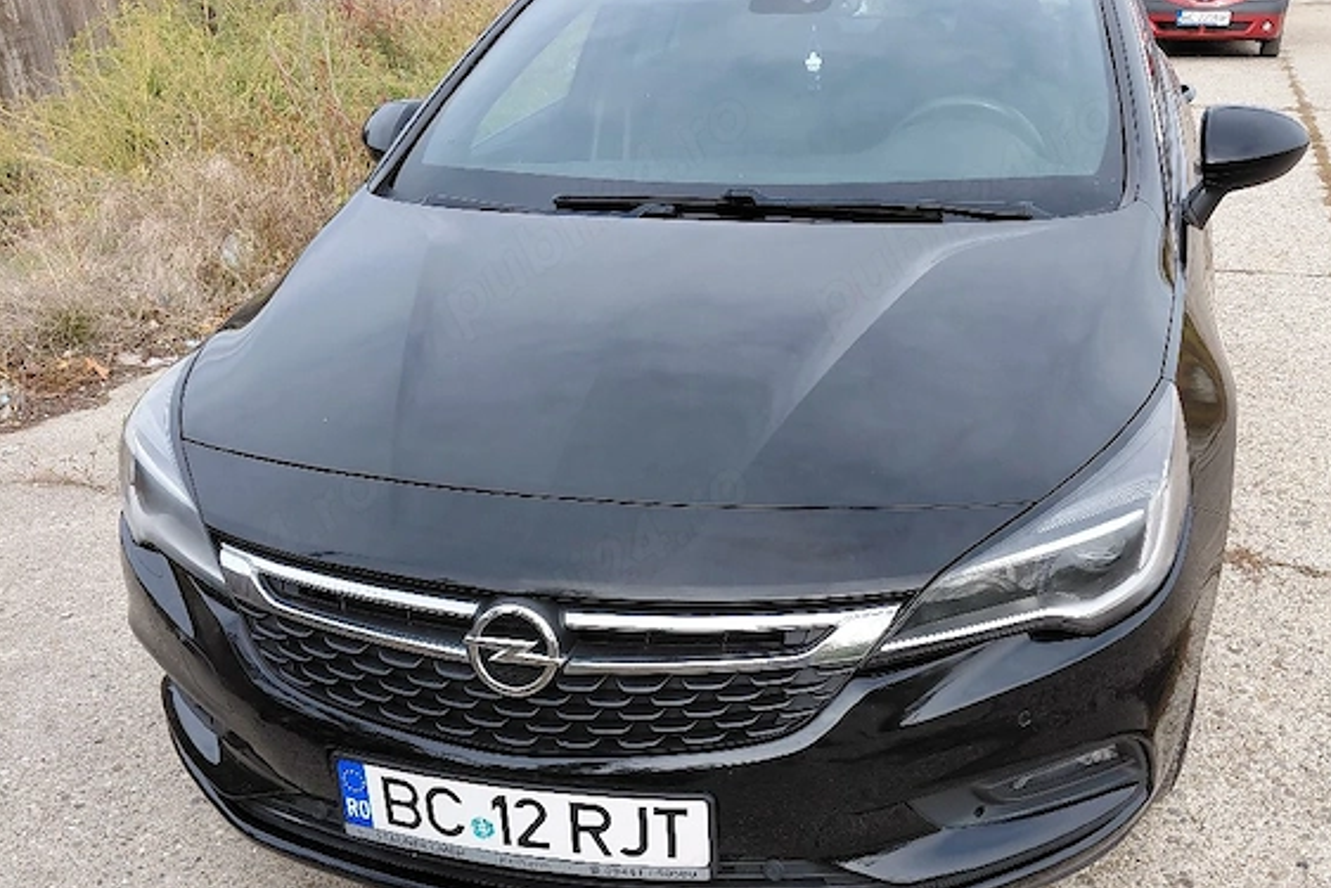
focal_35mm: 37
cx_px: 689
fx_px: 1368
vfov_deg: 35.4
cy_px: 637
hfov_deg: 51.9
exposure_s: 1/769
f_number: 1.8
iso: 50
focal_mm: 4.69
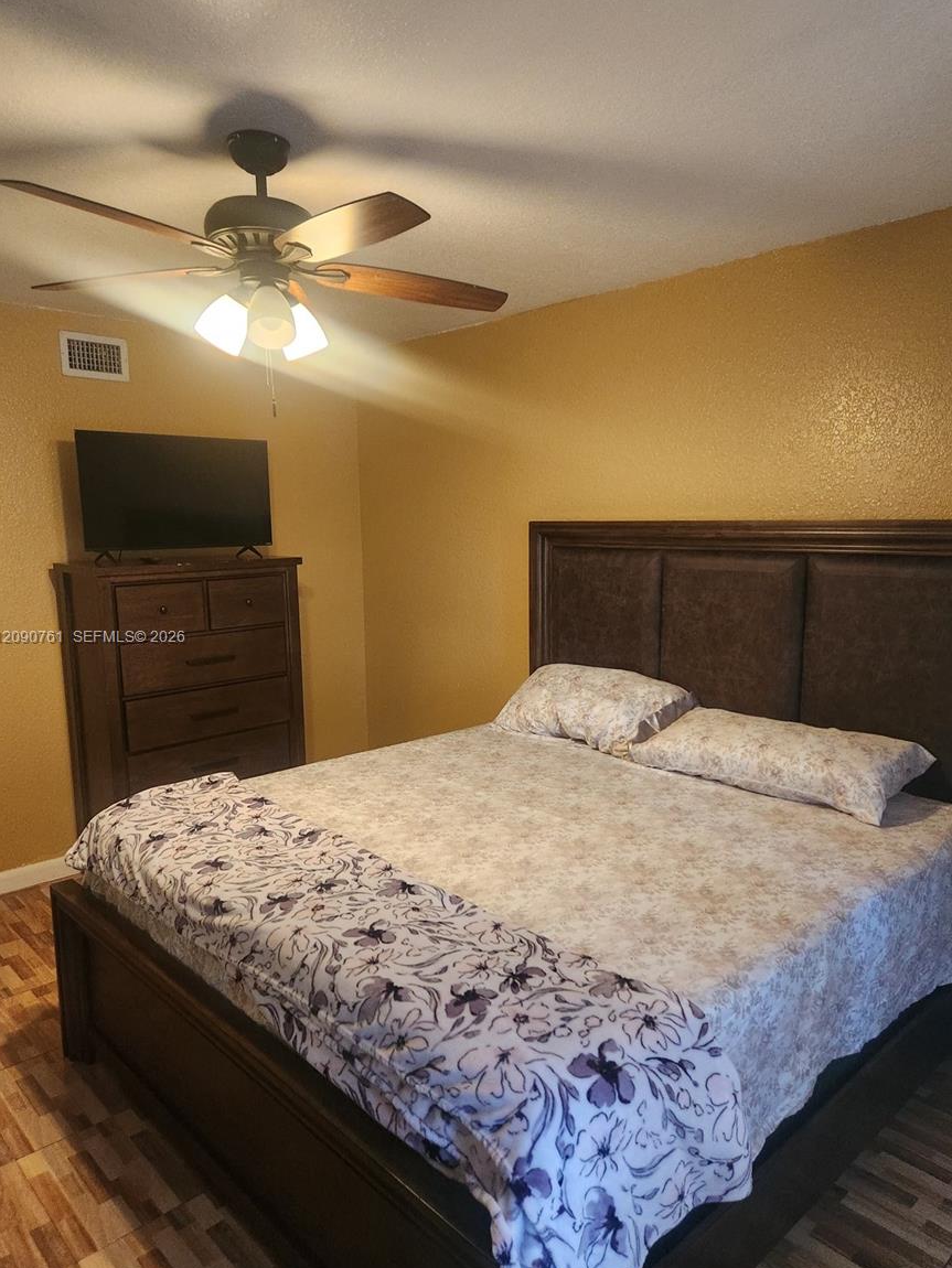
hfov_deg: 56.8
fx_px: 880
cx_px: 478
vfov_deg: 71.6
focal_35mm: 24
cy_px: 638
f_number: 1.8
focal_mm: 5.4
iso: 800
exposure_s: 1/120
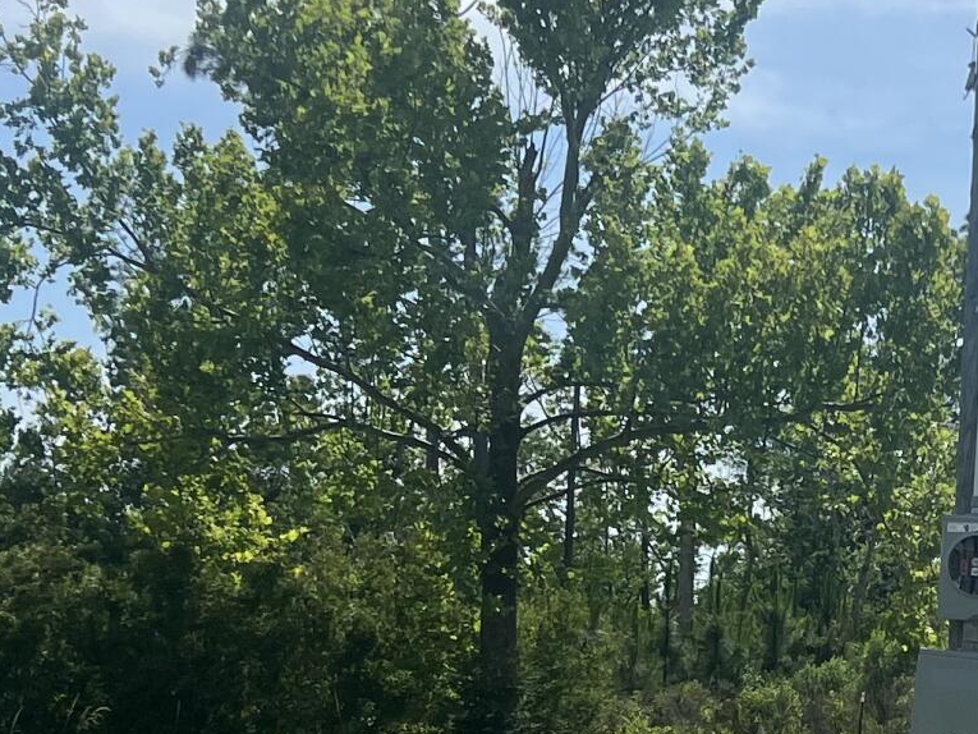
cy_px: 665
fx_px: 2882
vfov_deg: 14.4
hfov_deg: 18.5
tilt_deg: +1.1
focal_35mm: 102
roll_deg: -0.4
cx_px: 1074
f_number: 1.5
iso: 50
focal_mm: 5.7
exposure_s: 1/5882
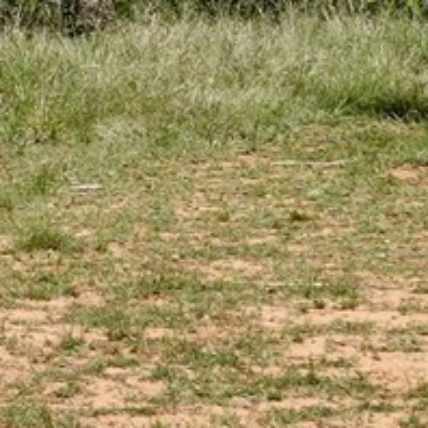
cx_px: -921
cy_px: -71
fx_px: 5218
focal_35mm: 373
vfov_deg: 4.7
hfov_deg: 4.5
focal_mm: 14.65
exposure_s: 1/800
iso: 100
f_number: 4
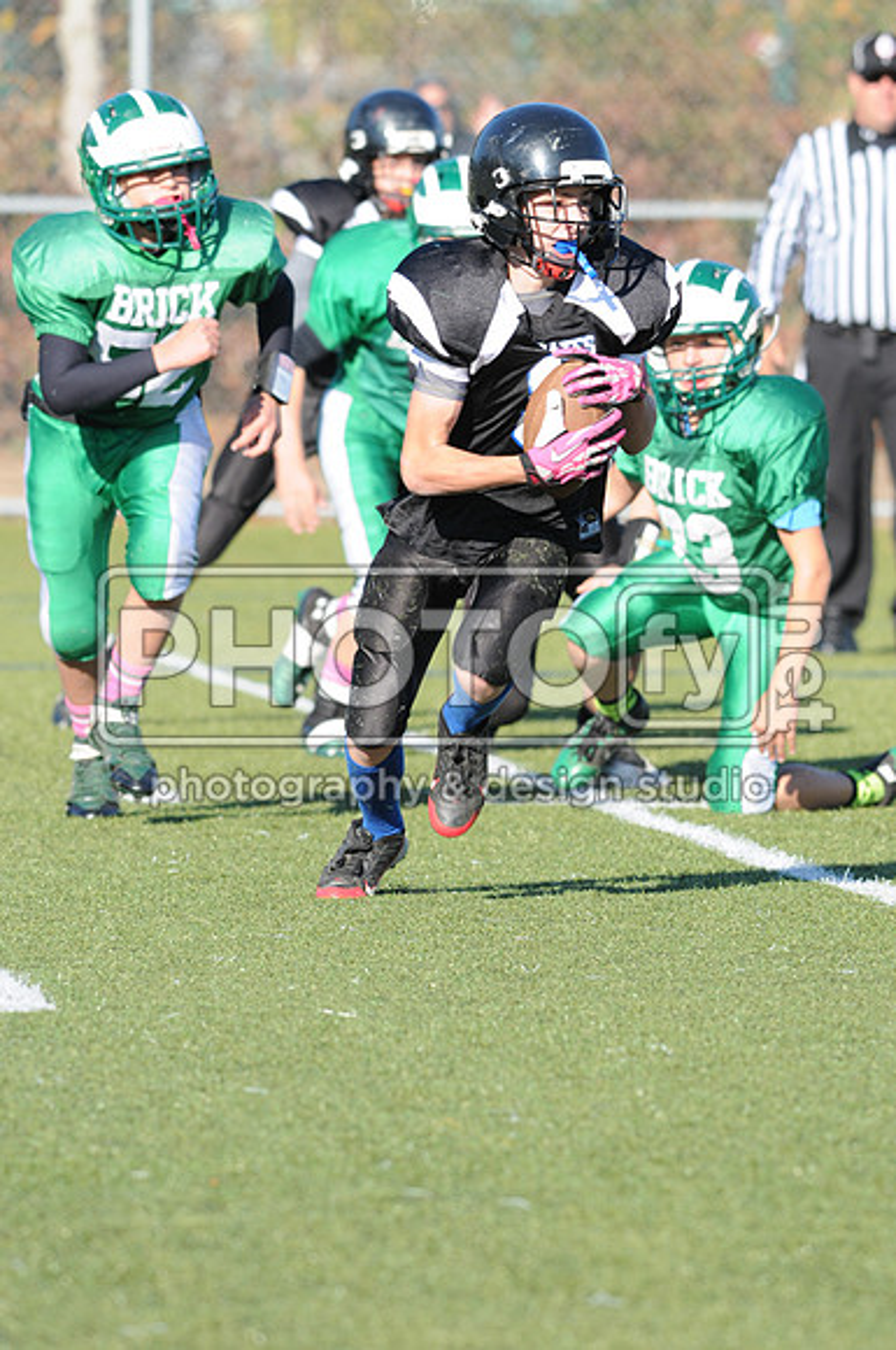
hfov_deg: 3.0
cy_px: 675
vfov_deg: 4.6
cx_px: 448
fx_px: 16849
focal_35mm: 450
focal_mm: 300
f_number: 5.6
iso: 200
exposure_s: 1/500
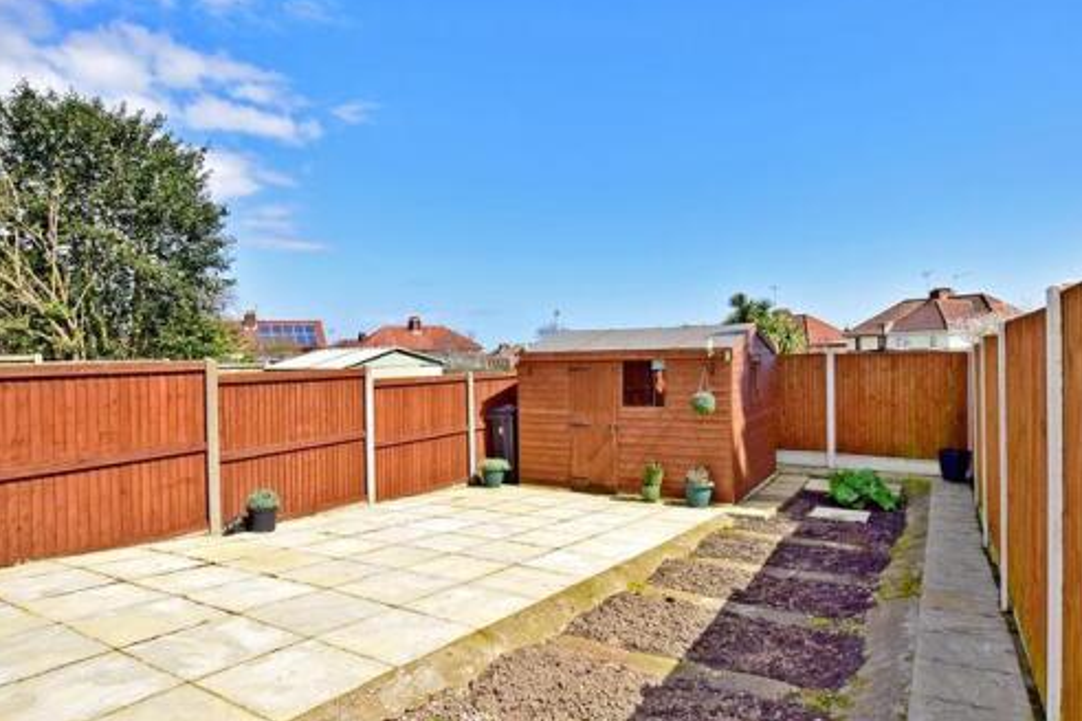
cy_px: 359
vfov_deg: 61.9
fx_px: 601
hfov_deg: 83.9
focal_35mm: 20
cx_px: 574
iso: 400
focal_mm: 10
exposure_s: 1/200
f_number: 20
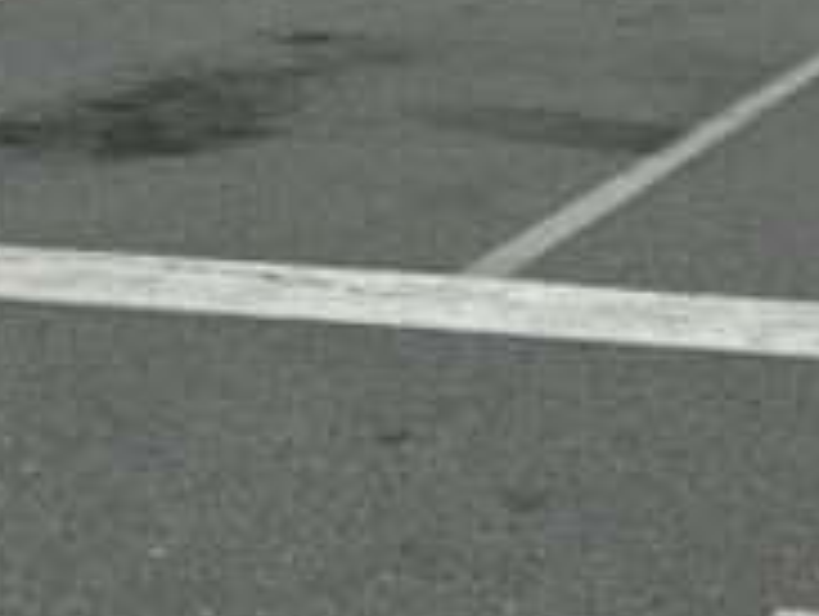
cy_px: -715
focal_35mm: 146
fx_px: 3459
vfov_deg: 9.4
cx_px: 688
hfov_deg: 13.4
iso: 50
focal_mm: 5.7
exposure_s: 1/11364
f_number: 1.5
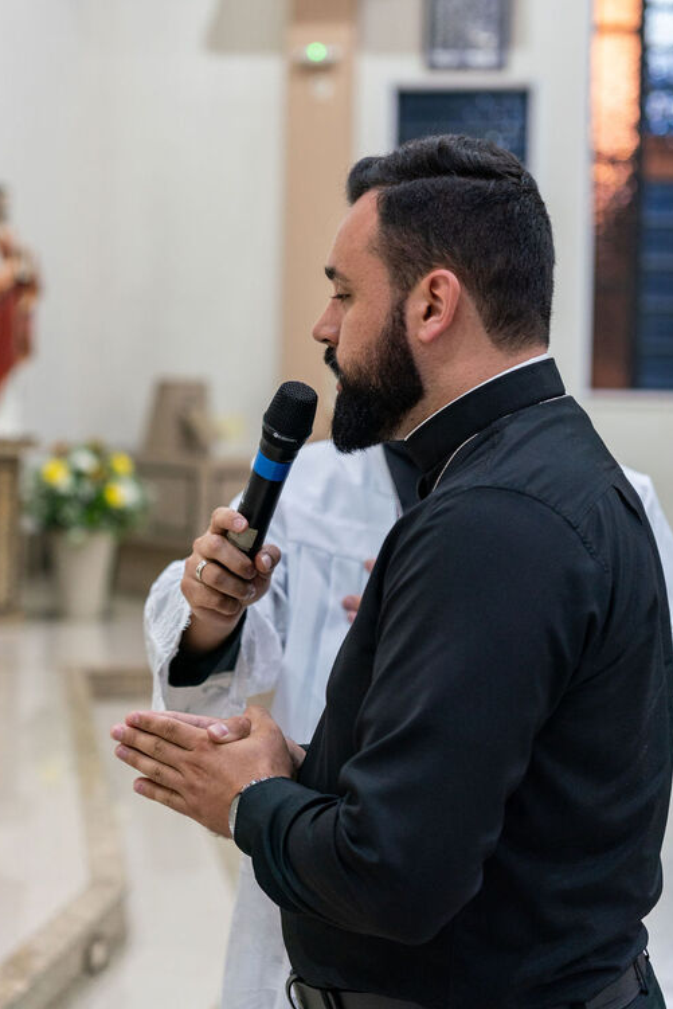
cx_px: 298
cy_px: 431
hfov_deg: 18.9
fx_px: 2018
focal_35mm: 72
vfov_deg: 28.0
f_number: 2.8
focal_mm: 60.1
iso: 1600
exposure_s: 1/125
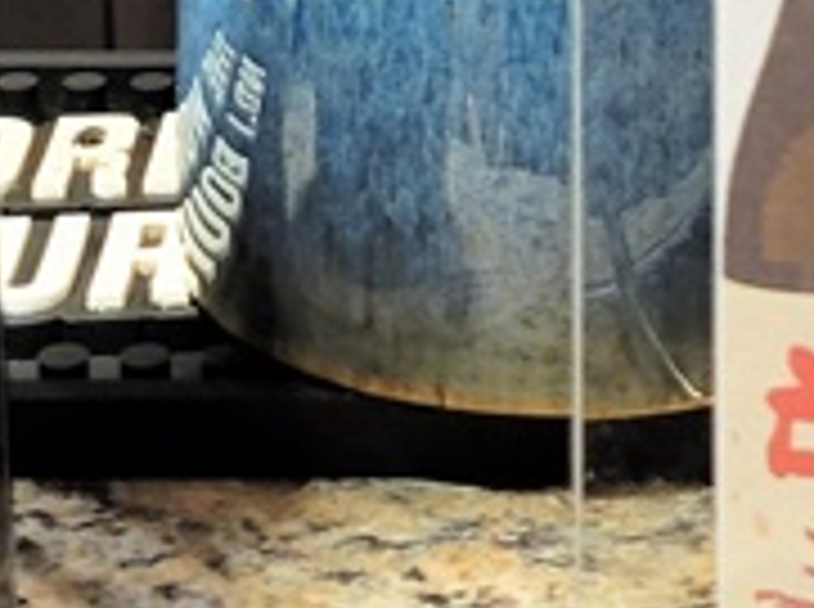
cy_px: -540
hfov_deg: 13.7
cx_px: 499
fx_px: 3379
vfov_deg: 9.7
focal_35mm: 144
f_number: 1.8
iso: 200
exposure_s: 1/120
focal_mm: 5.4
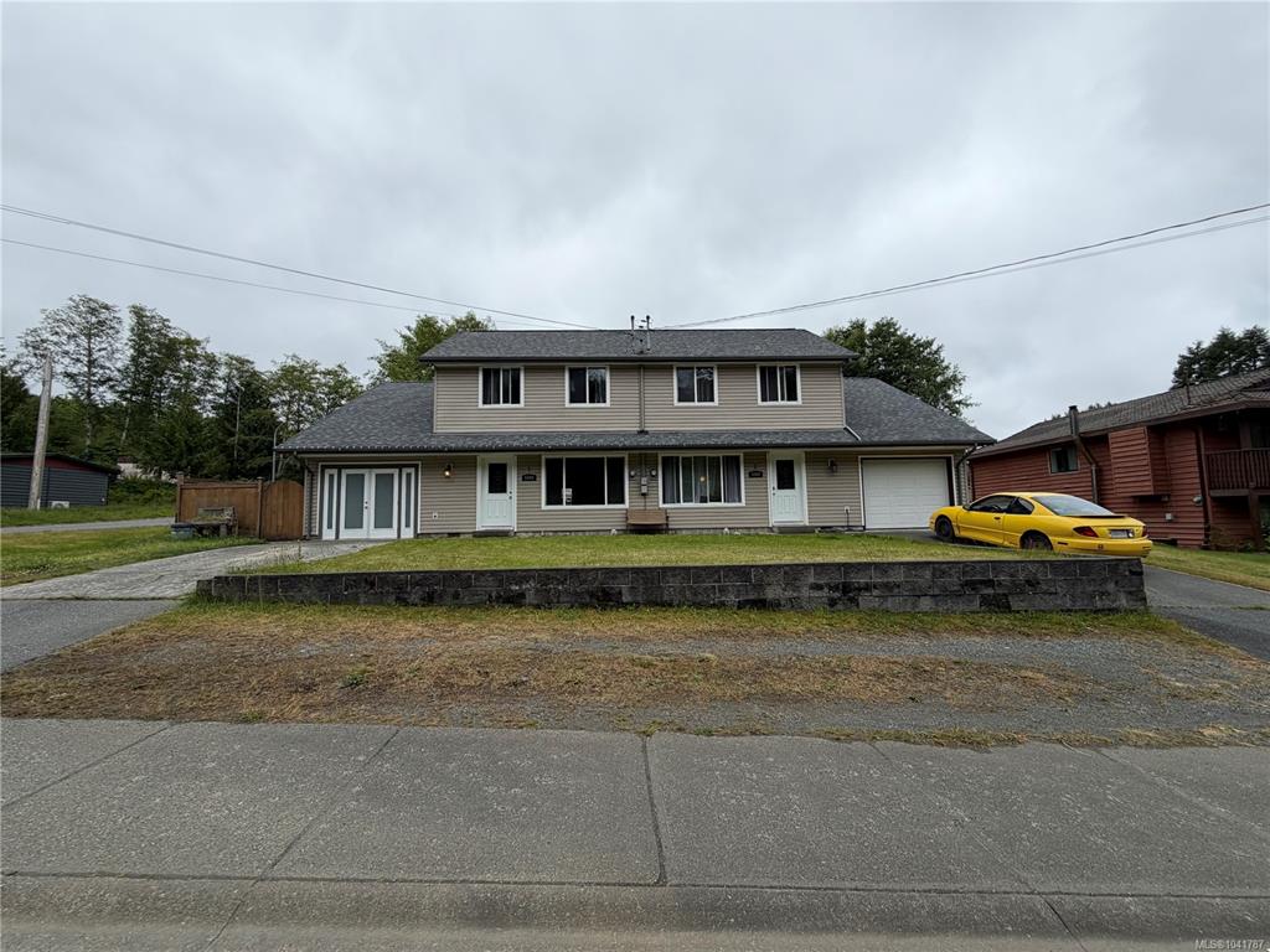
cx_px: 635
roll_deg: +1.4
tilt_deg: +4.3
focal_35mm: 14
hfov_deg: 102.1
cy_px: 476
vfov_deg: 85.7
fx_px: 514
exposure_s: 1/564
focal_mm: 2.22
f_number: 2.2
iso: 40
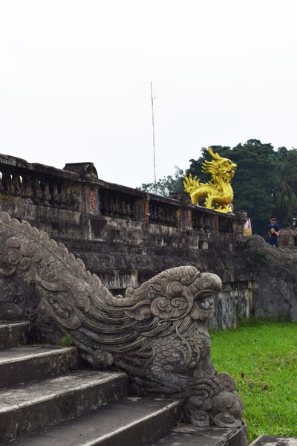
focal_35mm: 60
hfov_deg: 22.6
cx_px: 148
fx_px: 742
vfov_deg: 33.4
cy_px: 223
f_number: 11
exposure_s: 1/400
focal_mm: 40
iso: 400
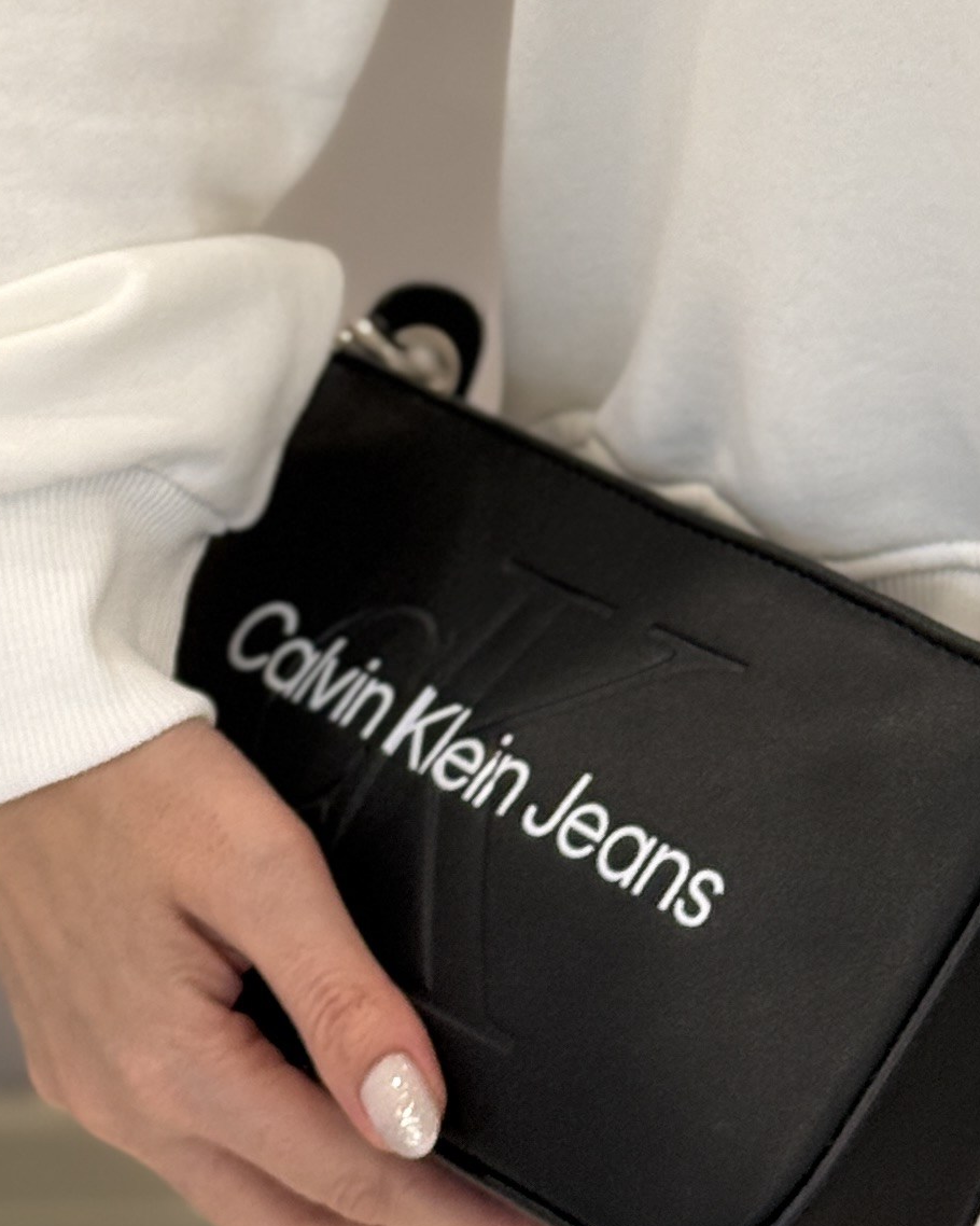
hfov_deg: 9.2
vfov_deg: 11.3
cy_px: -440
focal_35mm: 166
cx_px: 1269
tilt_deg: -10.1
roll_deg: -2.0
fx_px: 6020
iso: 80
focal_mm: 6.76
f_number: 1.78
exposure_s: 1/121
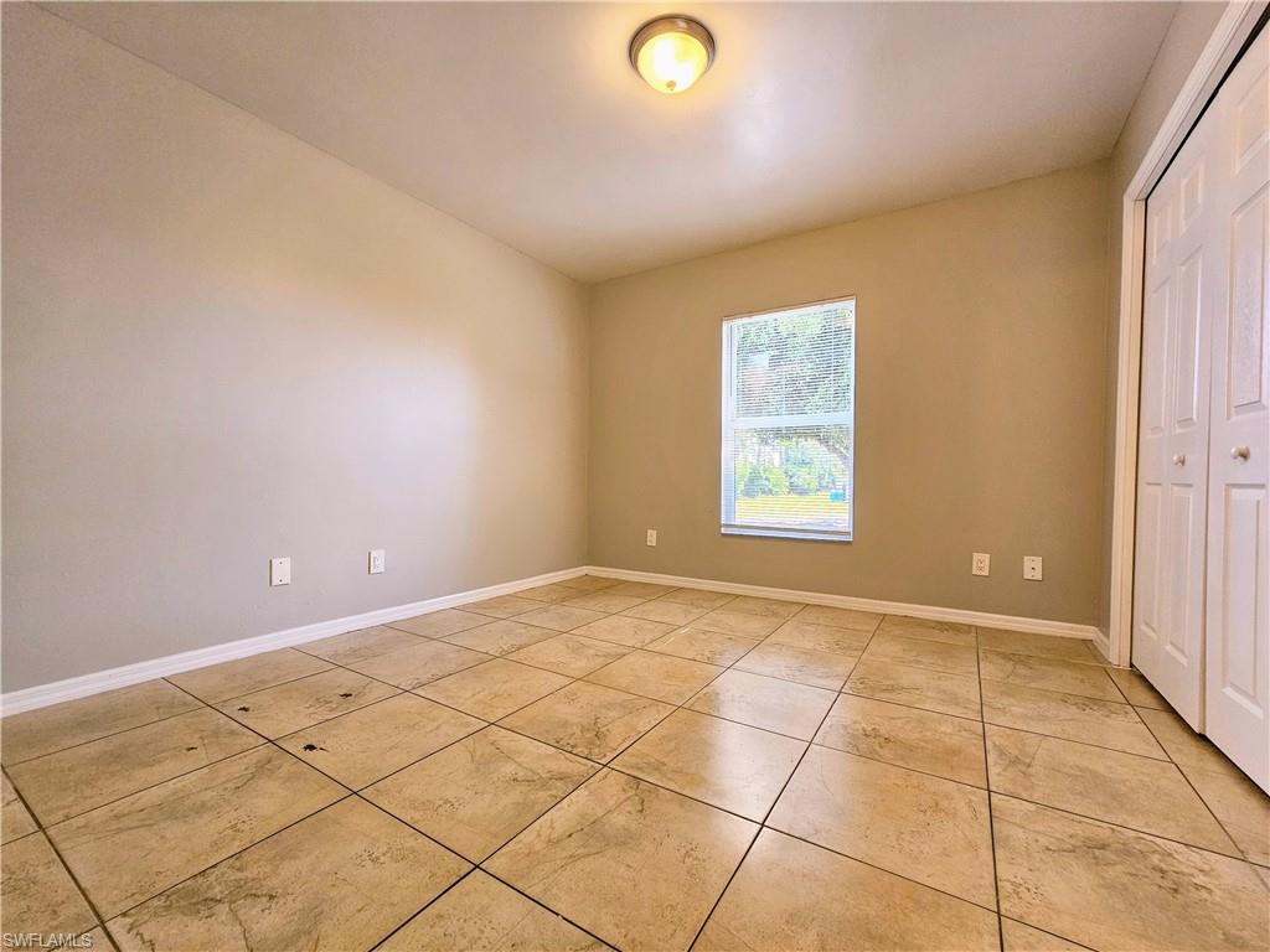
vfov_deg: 89.9
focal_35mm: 13
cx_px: 635
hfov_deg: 106.2
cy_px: 476
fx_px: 477
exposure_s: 1/60
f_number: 2.2
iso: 160
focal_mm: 2.2
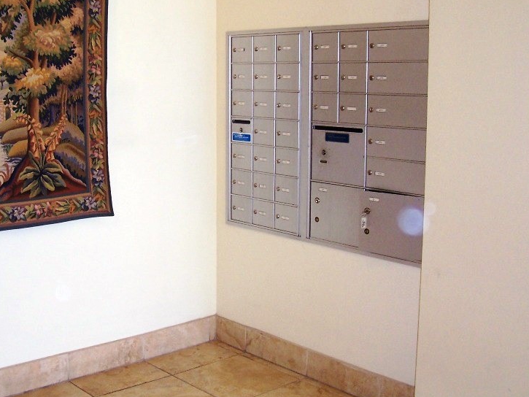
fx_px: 734
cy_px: 182
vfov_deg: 30.3
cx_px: 207
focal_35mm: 48
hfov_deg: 39.5
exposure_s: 1/60
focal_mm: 5.6
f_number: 2.7
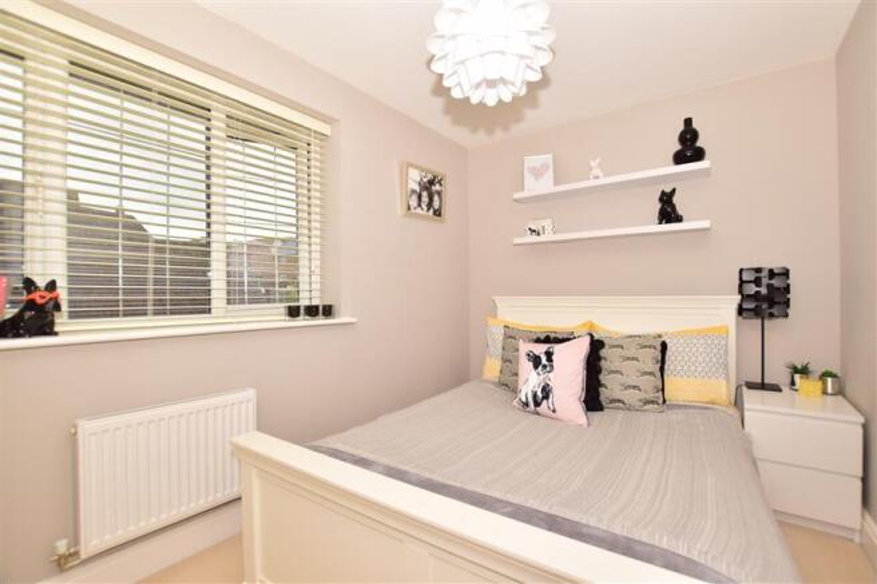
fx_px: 365
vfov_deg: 77.3
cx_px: 438
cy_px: 292
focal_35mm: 15
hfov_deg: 100.4
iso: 200
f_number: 6.3
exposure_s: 1/160
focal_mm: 10
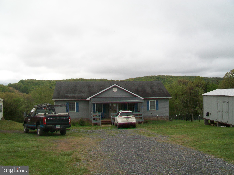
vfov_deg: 41.8
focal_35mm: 34
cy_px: 88
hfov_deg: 54.0
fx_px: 230
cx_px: 117
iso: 64
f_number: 4.9
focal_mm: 6.1
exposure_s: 1/320
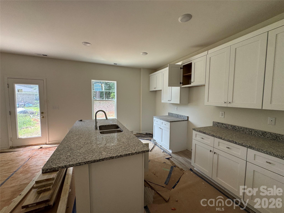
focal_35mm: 14
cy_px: 106
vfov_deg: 85.7
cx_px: 142
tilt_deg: -6.4
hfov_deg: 102.1
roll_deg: -2.6
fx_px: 115
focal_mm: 2.22
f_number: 2.2
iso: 80
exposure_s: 1/99
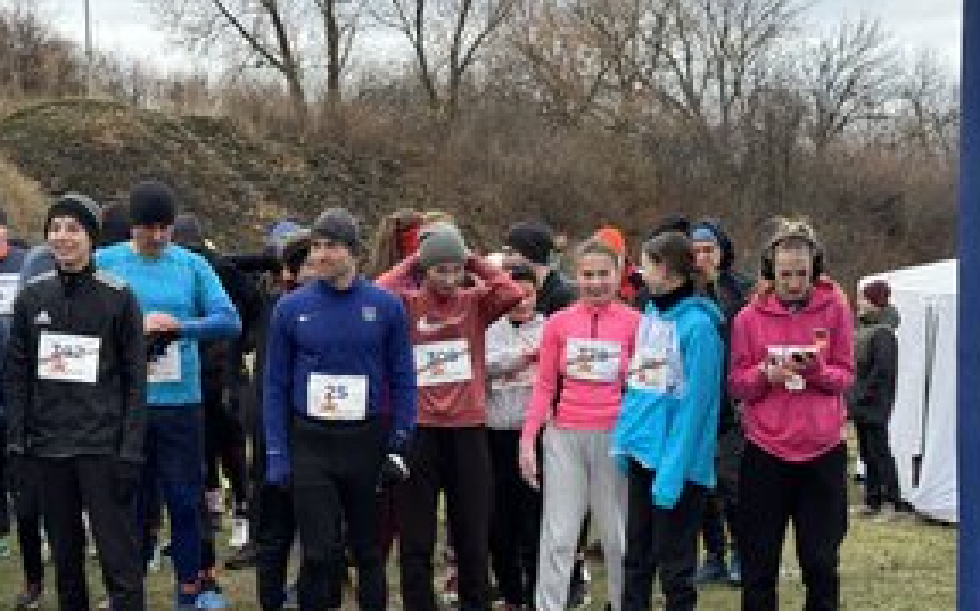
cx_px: 430
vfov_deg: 18.2
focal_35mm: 71
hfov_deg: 29.0
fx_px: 1895
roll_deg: +1.7
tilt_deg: -5.9
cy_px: 451
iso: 64
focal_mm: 6.76
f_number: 1.78
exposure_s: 1/272
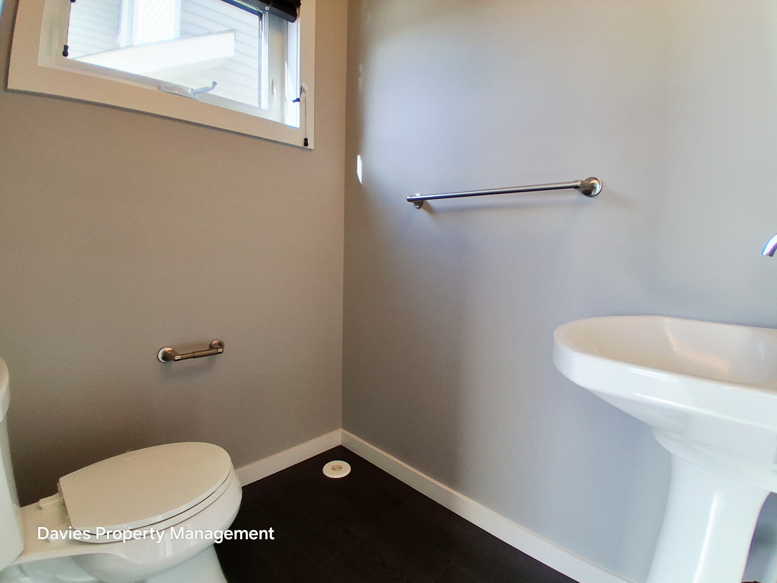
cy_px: 292
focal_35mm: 17
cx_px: 388
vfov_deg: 74.7
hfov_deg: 91.0
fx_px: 382
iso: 100
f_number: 2.2
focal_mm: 1.4
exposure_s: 1/120
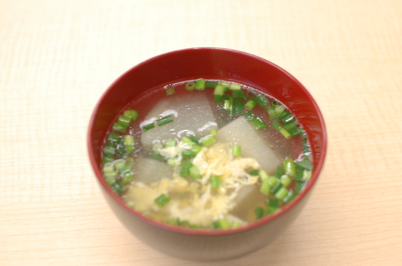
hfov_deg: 37.9
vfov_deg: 25.7
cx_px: 201
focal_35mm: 52
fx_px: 585
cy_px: 133
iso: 400
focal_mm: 35
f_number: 3.5
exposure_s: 1/50
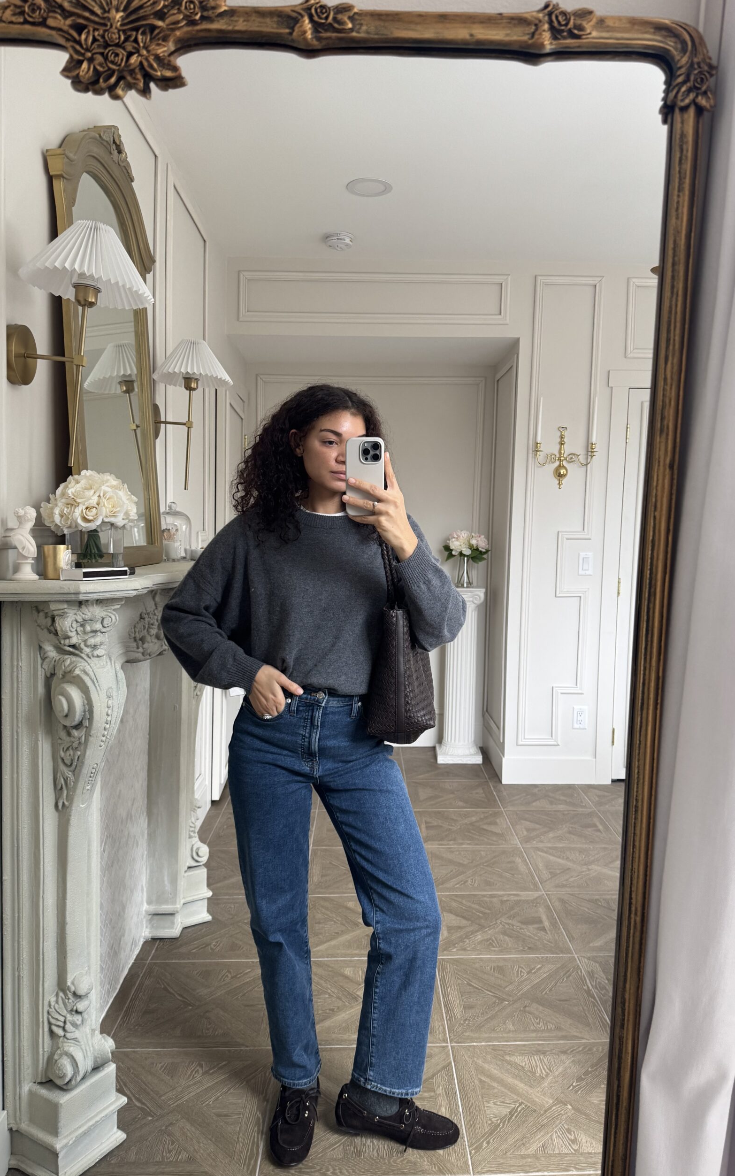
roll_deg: -0.6
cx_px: 389
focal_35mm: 26
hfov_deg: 47.6
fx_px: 833
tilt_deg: -14.0
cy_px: 590
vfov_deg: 70.4
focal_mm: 6.76
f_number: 1.78
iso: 200
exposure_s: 1/110
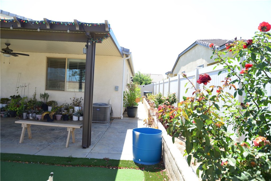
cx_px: 136
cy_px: 90
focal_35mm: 24
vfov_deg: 53.1
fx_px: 181
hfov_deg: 73.7
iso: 200
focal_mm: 24
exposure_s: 1/100
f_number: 9
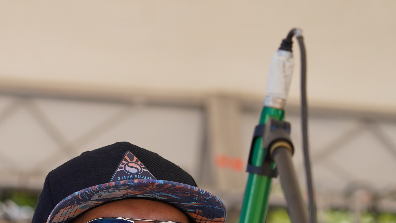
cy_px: 276
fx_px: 3056
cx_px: 63
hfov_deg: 7.4
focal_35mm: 291
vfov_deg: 4.2
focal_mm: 105
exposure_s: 1/250
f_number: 5
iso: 100
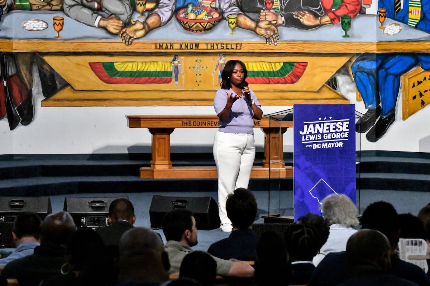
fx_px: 1505
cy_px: 143
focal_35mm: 126
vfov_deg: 10.9
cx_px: 215
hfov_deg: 16.3
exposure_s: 1/500
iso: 25600
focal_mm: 105
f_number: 8
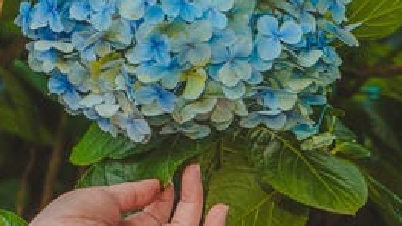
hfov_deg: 8.4
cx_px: -474
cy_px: 44
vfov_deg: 5.1
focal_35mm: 239
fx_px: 2548
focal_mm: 50
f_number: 5.6
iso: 250
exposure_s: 1/200
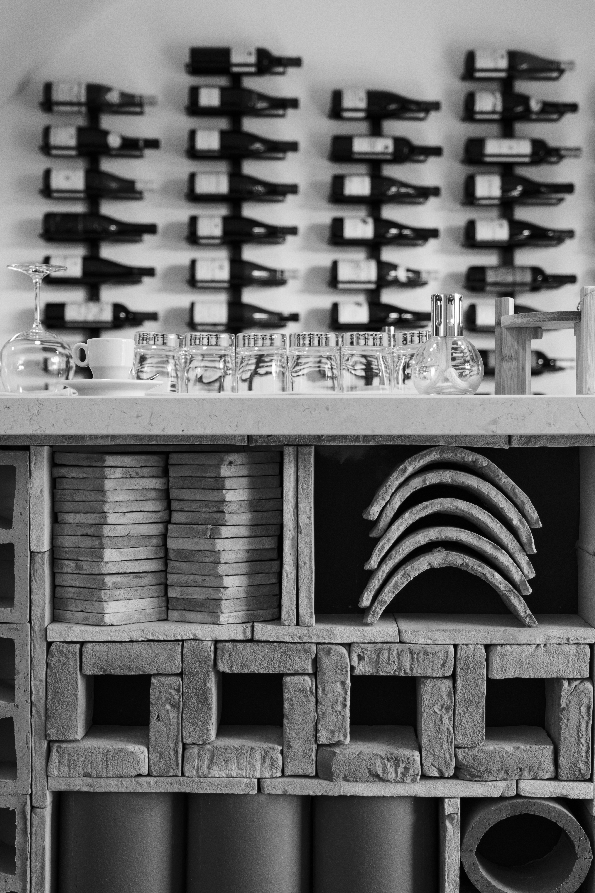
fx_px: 1165
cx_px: 298
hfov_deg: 28.6
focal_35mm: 47
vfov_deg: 41.9
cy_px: 446
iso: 800
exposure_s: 1/125
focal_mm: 31.1
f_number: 2.8
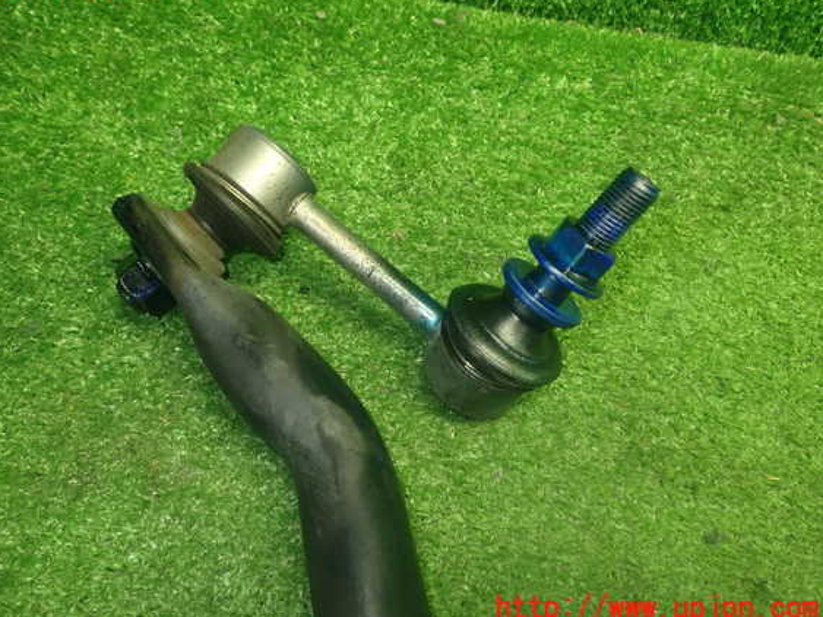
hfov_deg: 56.8
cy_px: 298
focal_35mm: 32
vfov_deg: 44.1
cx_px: 387
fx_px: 761
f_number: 2.3
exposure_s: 1/30
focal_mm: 5.4
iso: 250
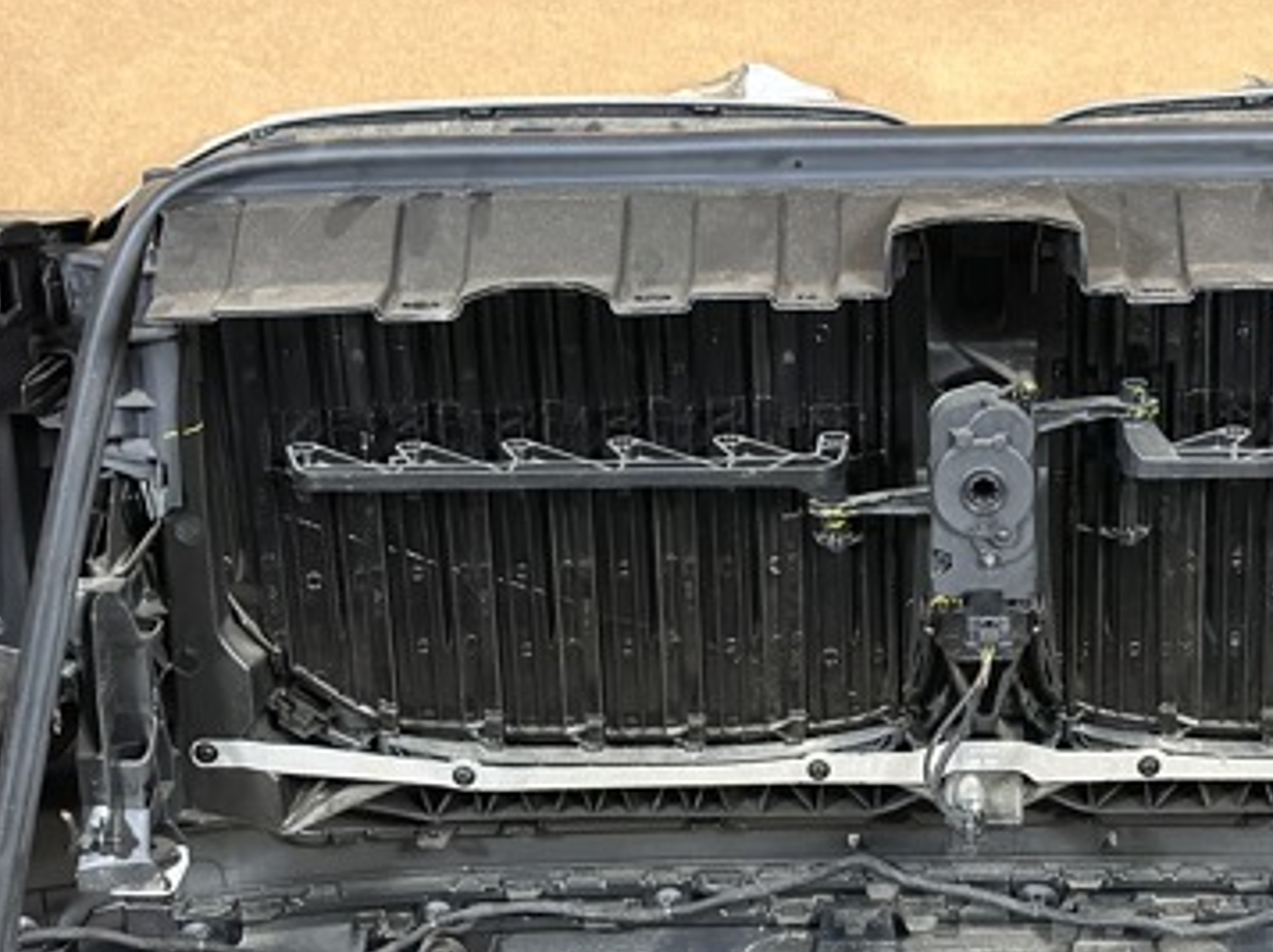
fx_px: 3159
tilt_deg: -33.8
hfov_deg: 22.6
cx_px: 916
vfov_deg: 17.0
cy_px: 718
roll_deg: +1.4
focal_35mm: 86
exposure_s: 1/33
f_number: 1.78
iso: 640
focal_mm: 6.86
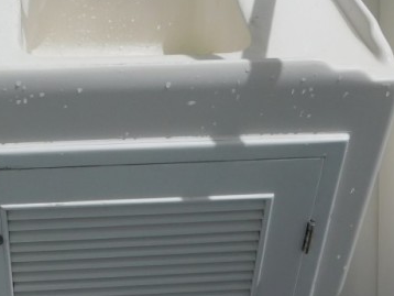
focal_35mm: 67
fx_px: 763
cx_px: 91
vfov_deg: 21.8
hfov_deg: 28.5
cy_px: 77
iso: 125
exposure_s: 1/1250
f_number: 6.4
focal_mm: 5.3
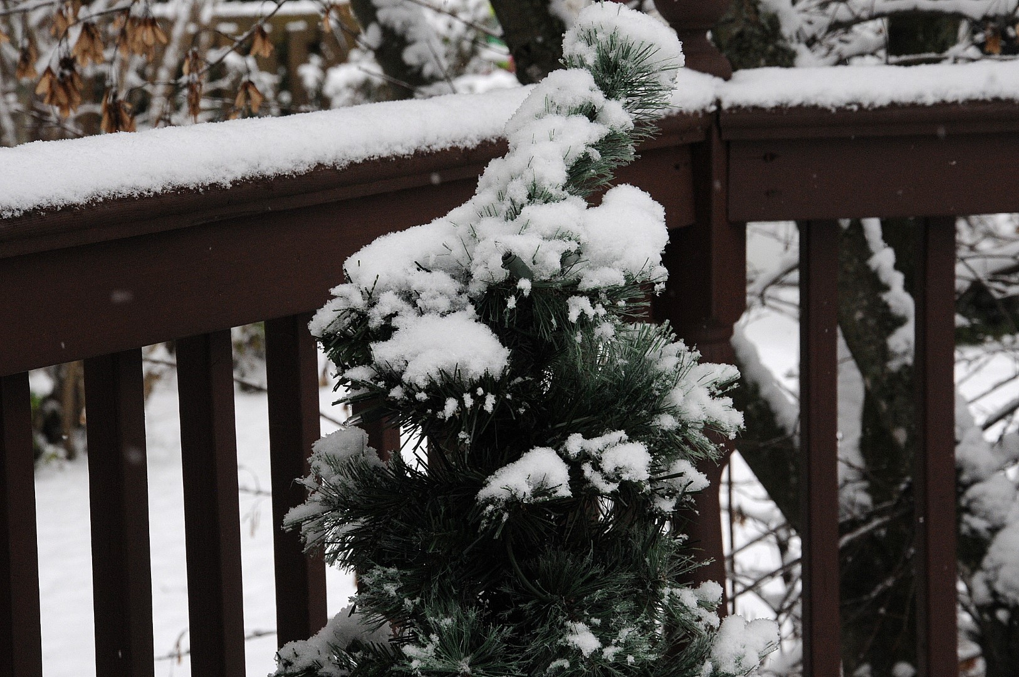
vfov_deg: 12.1
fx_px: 3181
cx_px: 510
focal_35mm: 112
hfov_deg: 18.2
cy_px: 338
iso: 1000
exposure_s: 1/320
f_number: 9
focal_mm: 75
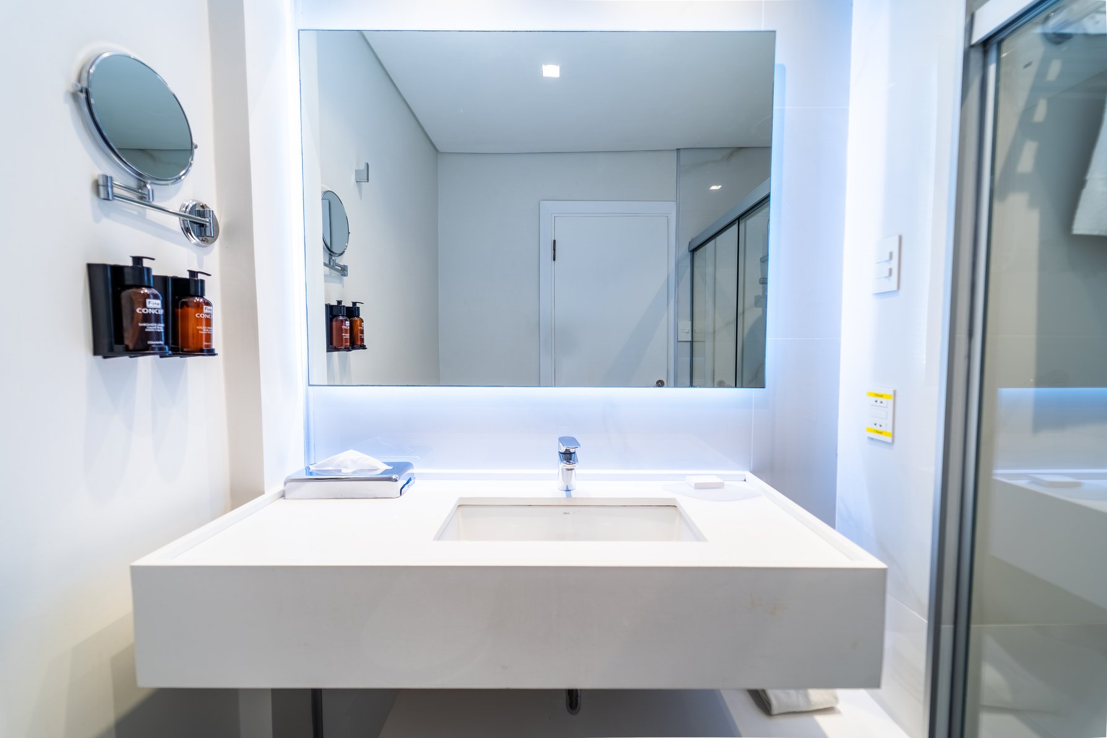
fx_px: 430
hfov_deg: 104.3
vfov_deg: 81.2
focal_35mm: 14
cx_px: 554
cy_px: 369
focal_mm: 14
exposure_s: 1/1600
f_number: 2.8
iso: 100
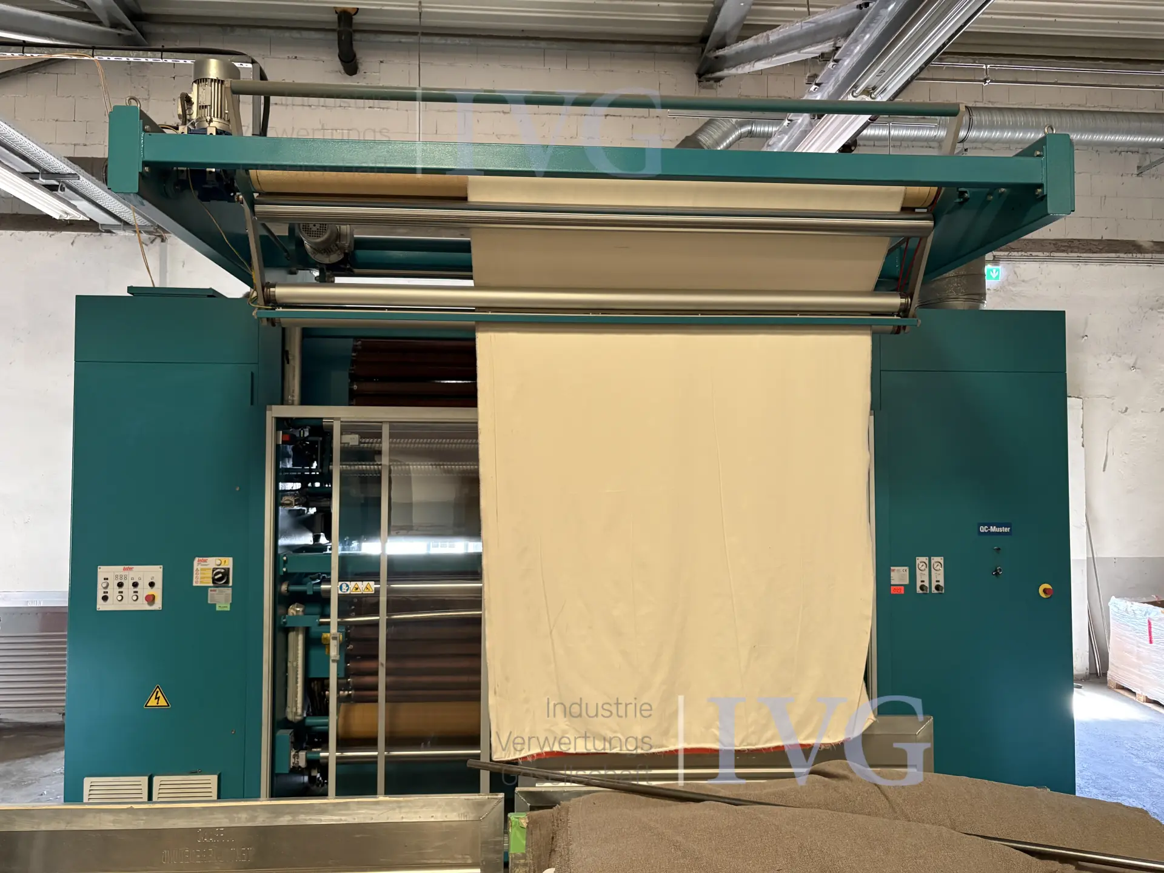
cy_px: 436
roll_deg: +0.6
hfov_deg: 67.3
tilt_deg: +2.6
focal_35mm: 26
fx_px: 874
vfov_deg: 53.1
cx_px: 582
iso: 400
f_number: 1.6
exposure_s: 1/60
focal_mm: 5.96
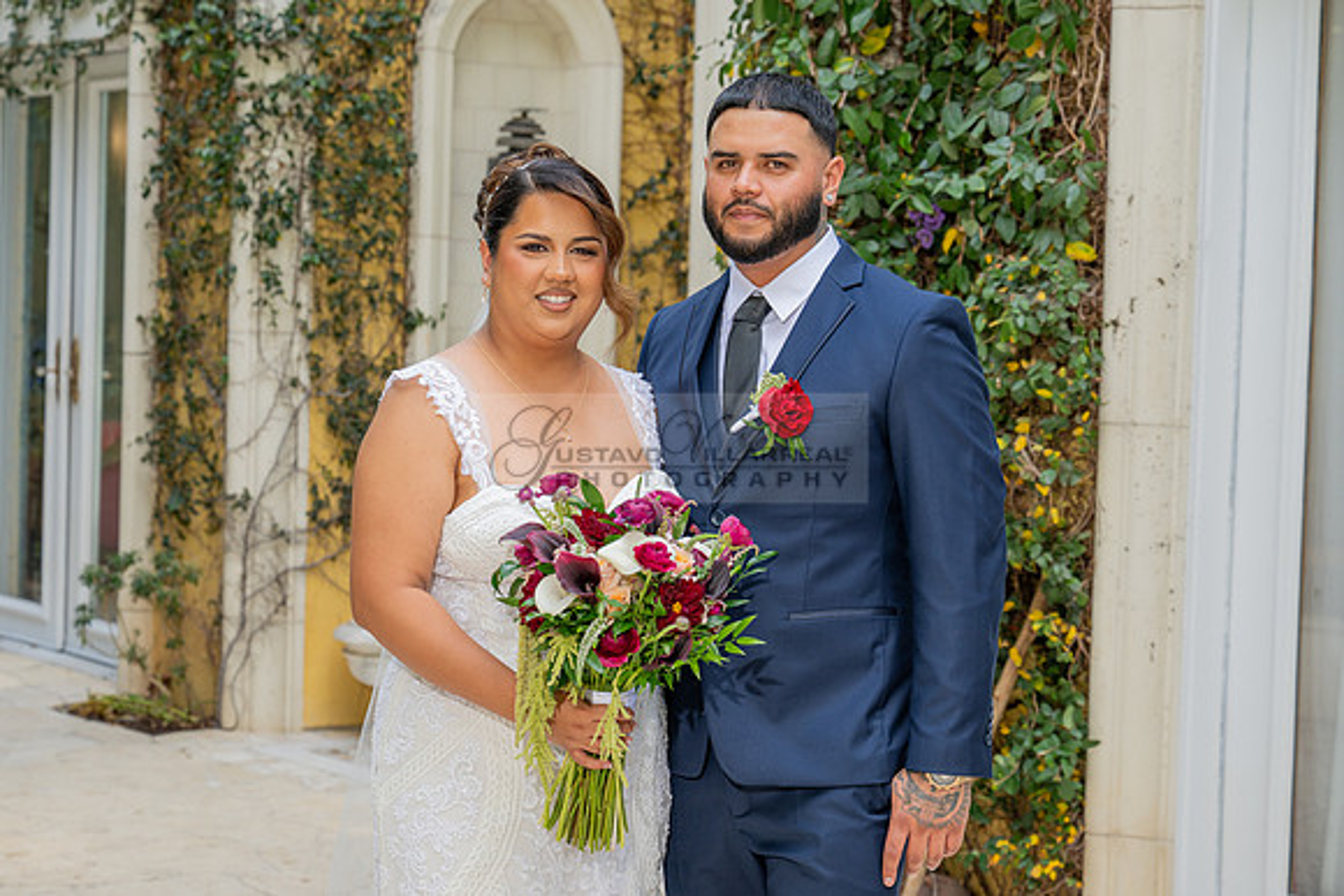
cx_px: 619
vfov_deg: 17.4
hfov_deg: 25.9
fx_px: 2926
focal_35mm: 78
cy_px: 398
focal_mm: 70
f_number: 5
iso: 200
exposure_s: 1/200
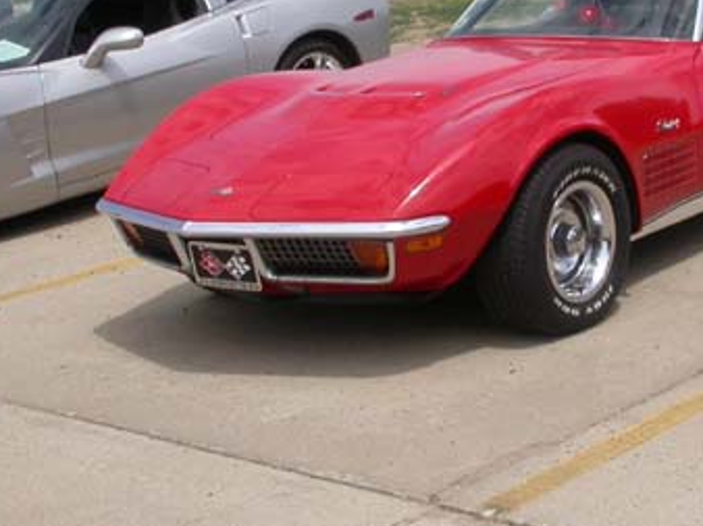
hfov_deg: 21.6
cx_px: 543
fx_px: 1826
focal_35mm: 90
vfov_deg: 16.3
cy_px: 150
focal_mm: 7.85
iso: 100
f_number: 7.5
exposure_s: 1/508
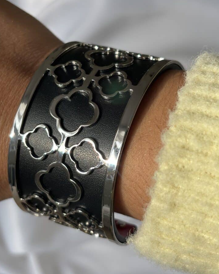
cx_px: 114
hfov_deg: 26.2
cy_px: 125
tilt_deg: -50.4
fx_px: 470
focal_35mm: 58
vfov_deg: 32.5
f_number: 1.6
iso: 32
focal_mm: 5.96
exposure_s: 1/450
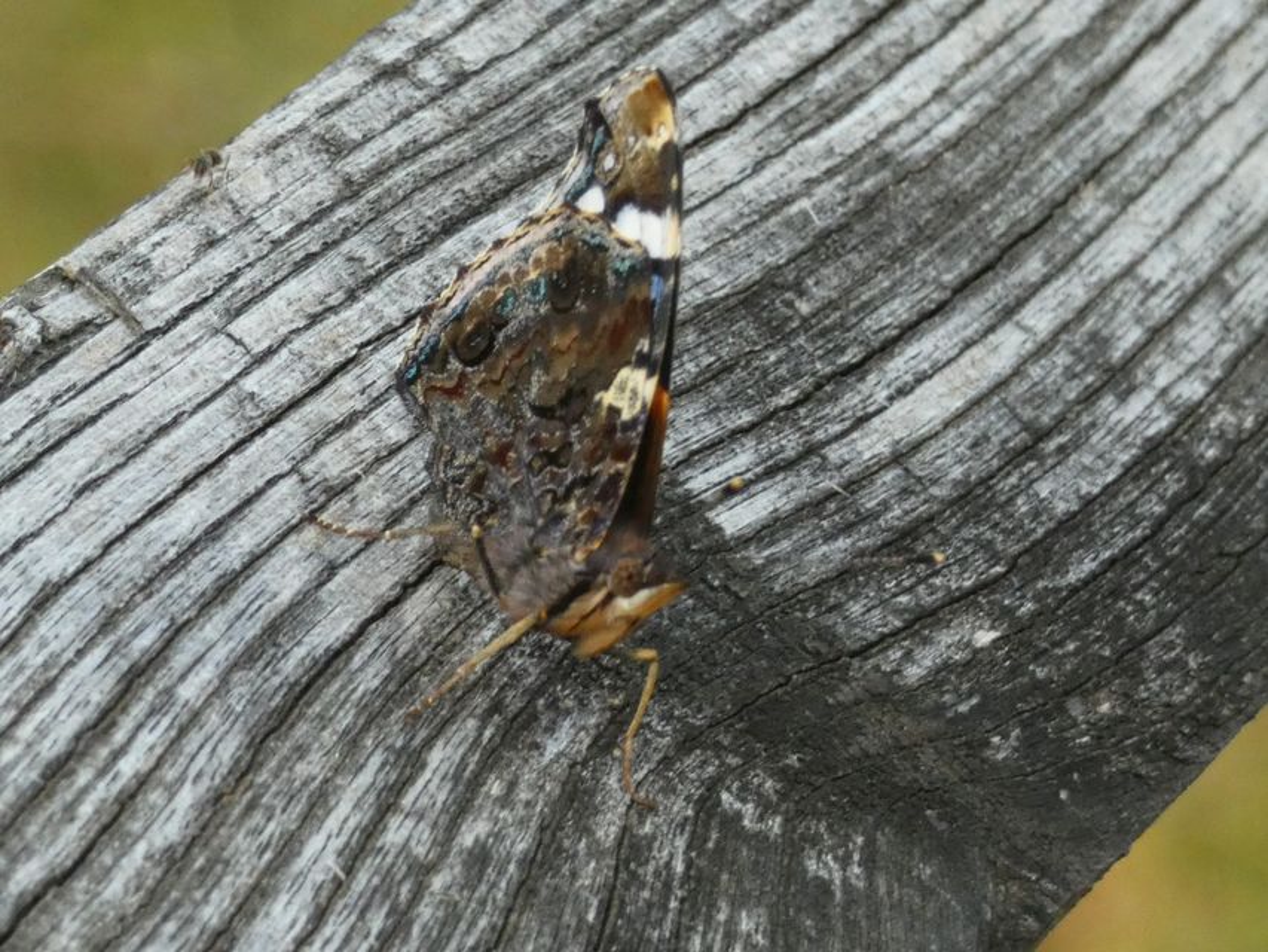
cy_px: 476
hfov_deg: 8.4
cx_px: 634
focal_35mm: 236
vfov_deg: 6.3
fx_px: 8646
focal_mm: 42.3
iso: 500
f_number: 5.5
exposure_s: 1/80
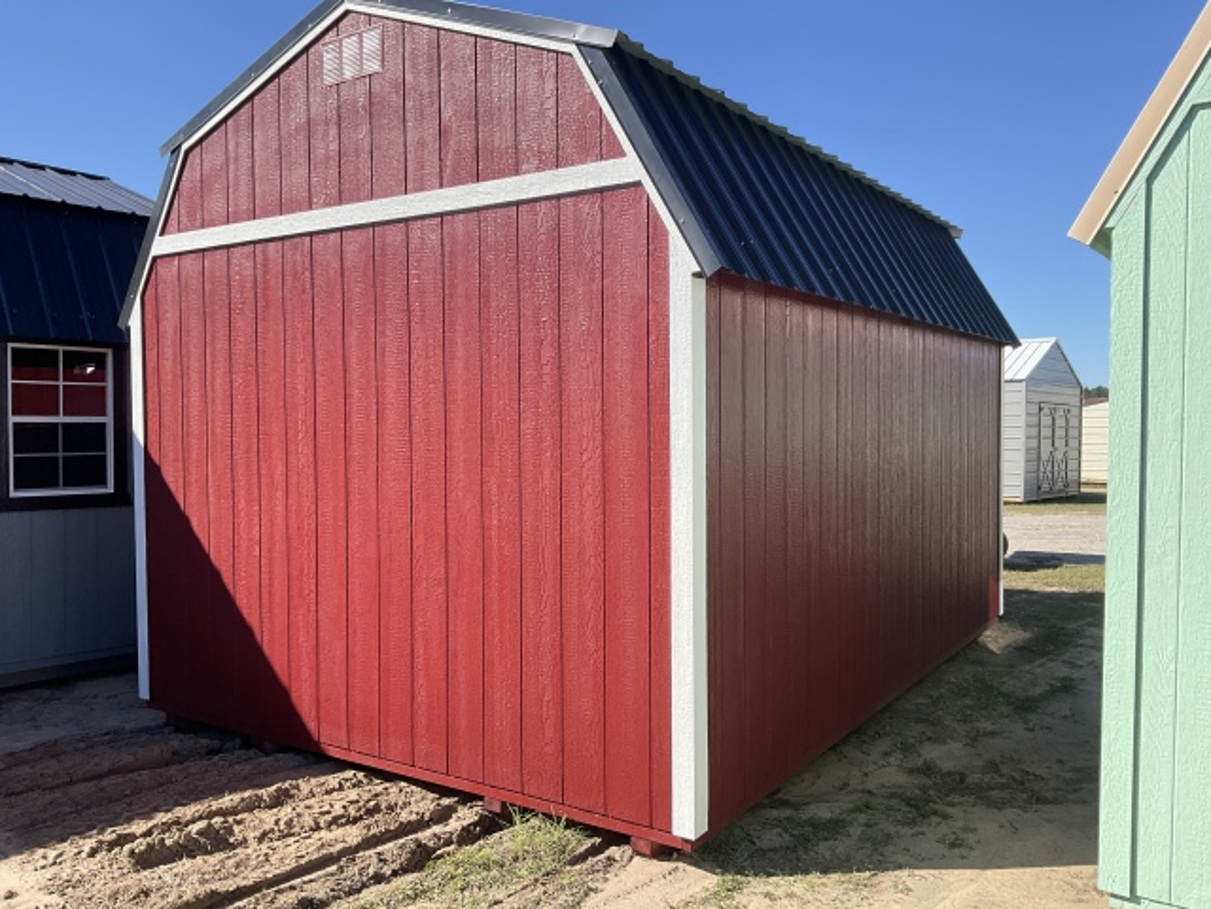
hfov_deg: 61.7
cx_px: 606
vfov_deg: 48.2
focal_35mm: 29
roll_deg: -0.6
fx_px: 1015
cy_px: 454
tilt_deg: -1.0
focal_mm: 3
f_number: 1.8
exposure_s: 1/1076
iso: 16
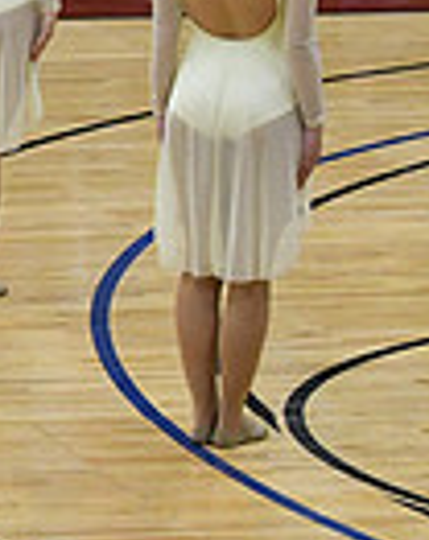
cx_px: -738
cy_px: 134
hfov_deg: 3.5
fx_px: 6984
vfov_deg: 4.4
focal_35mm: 438
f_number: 4
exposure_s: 1/500
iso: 5000
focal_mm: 70
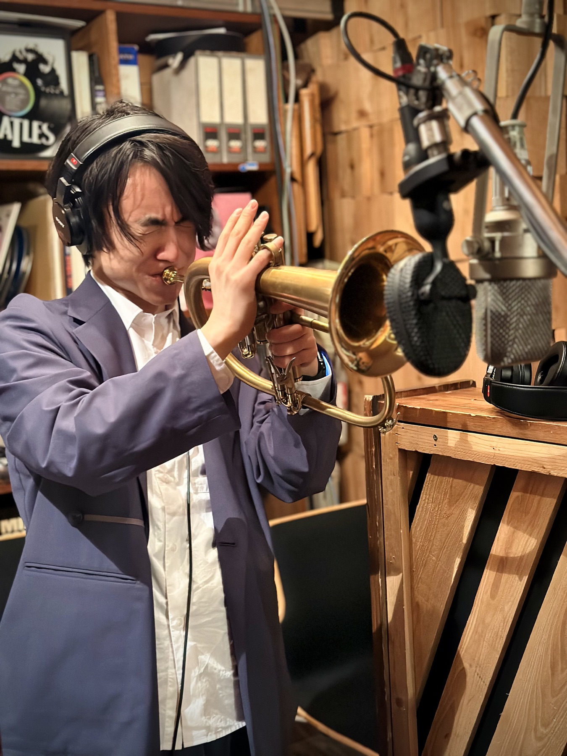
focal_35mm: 48
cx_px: 284
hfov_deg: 30.3
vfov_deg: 39.7
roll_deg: +3.2
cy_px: 378
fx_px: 1048
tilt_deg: -6.6
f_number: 1.78
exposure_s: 1/33
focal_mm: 6.86
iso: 640
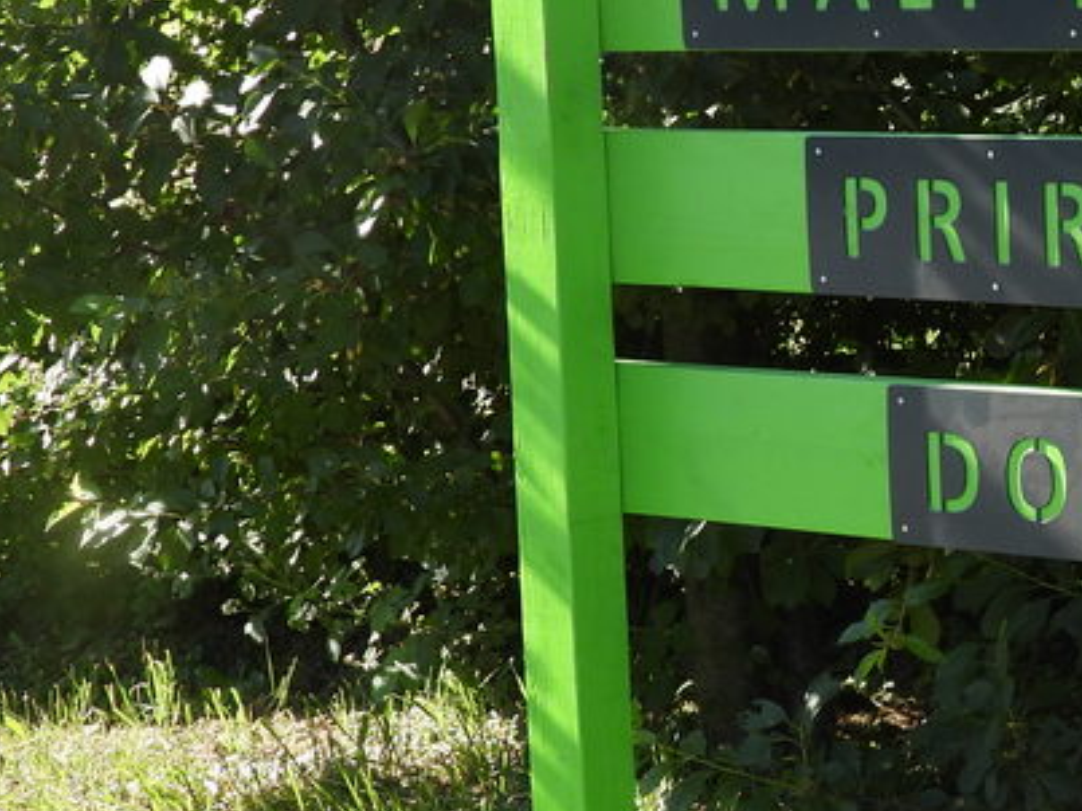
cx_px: 1329
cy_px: 389
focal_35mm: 122
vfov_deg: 12.1
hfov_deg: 15.5
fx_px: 3812
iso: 100
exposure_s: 1/320
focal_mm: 7.4
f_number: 3.2
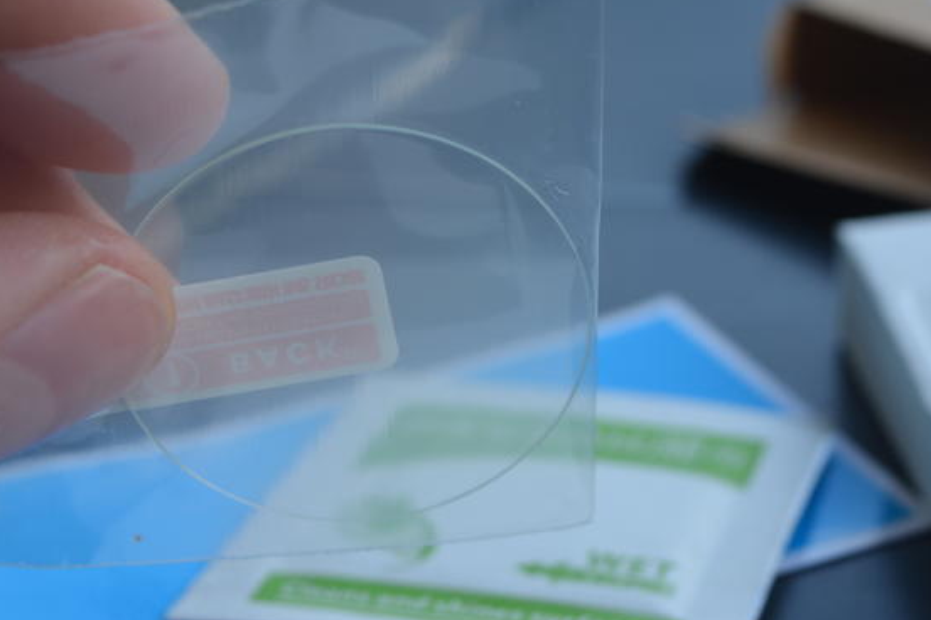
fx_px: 2250
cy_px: 232
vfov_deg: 15.7
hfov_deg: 23.3
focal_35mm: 87
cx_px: 565
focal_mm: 32
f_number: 8
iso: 200
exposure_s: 1/250
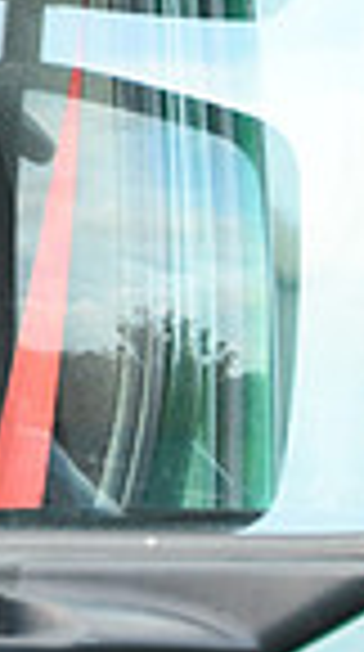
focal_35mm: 840
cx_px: 1267
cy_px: 751
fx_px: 14489
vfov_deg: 2.6
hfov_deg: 1.4
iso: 4500
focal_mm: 200
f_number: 5.6
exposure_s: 1/1250
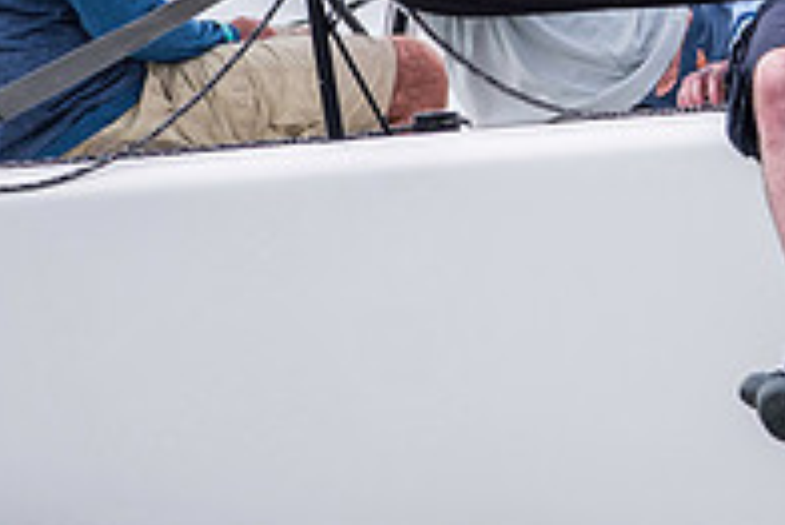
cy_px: -178
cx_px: 1021
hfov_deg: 1.5
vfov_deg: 1.0
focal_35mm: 1333
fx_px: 29087
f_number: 5
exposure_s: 1/1250
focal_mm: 300
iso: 200
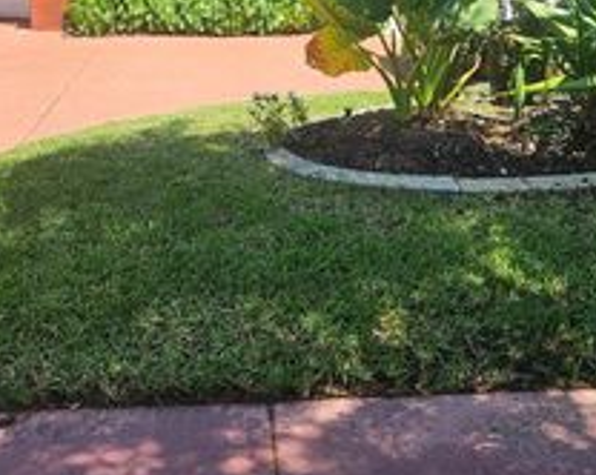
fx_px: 952
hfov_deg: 34.4
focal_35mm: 54
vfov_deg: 26.1
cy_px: -36
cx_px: 410
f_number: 1.8
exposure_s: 1/859
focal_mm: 5.4
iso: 25
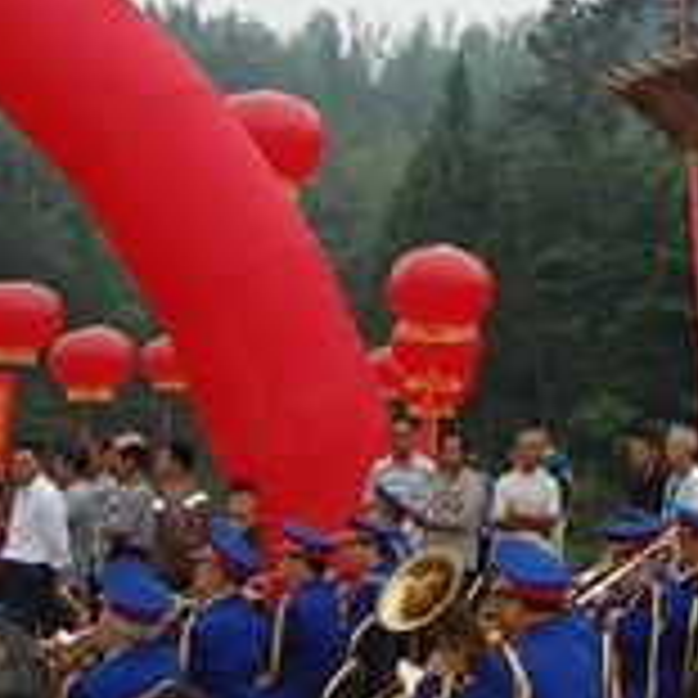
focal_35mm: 74
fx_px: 1688
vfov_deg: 22.5
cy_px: 14
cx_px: 905
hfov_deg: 21.2
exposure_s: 1/125
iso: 200
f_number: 5.6
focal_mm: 18
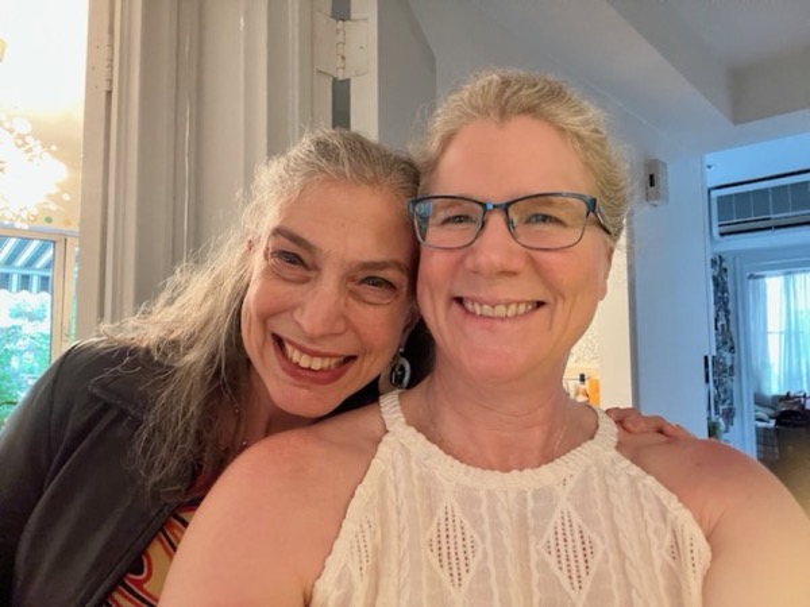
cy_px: 304
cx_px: 405
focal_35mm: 23
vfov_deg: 58.9
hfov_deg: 73.9
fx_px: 538
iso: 640
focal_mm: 2.71
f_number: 2.2
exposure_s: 1/24
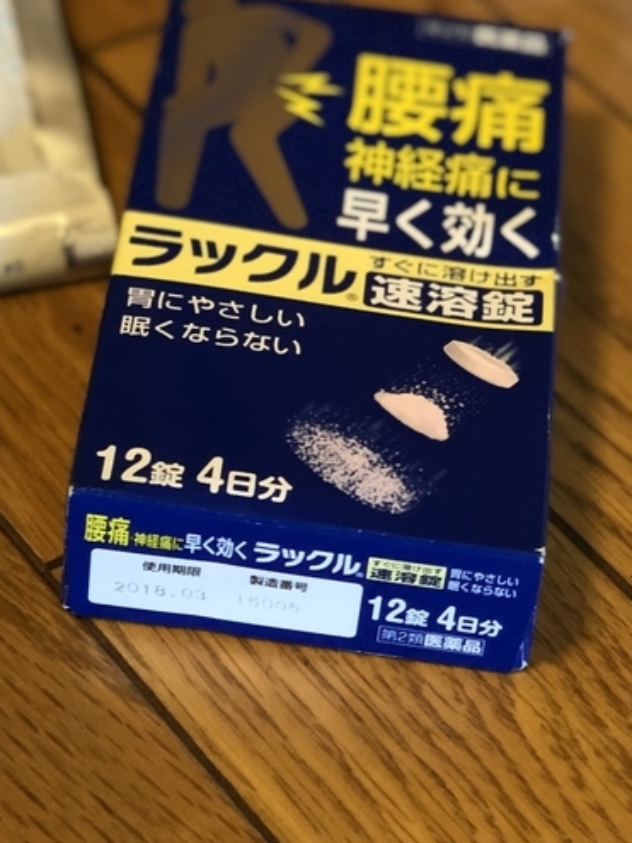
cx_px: 172
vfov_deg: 15.5
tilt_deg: -39.9
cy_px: 158
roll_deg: -2.7
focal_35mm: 126
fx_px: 3069
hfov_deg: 11.7
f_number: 2.4
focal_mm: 6
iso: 100
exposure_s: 1/25
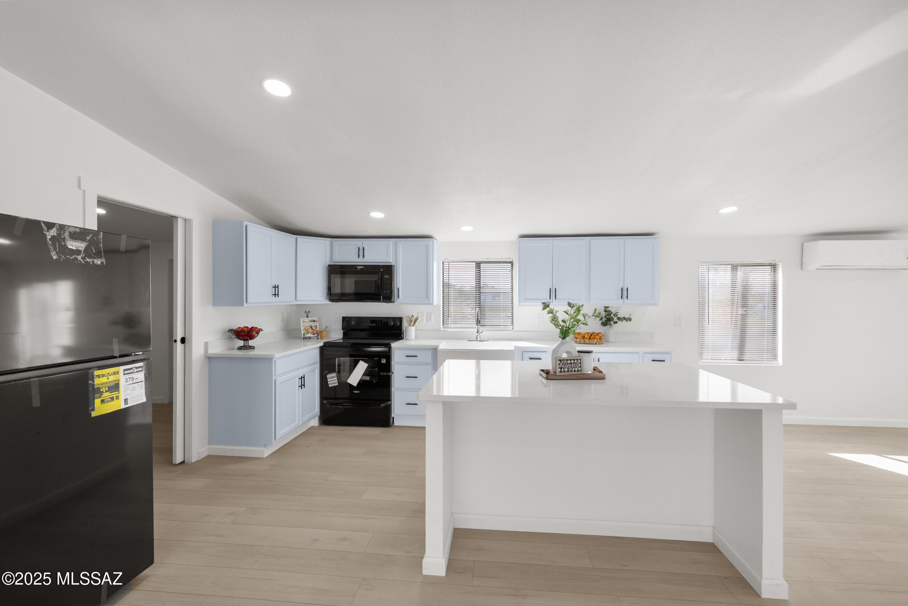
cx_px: 454
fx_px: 404
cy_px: 303
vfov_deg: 73.8
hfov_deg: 96.7
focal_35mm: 16
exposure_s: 1/50
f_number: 8
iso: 200
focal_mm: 16
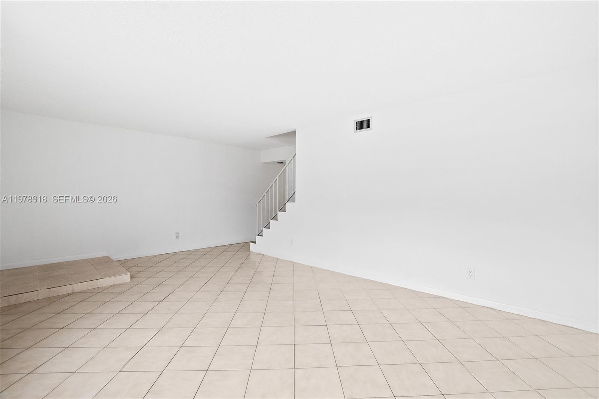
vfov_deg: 77.3
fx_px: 250
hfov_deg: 100.4
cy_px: 200
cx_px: 300
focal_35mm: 15
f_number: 8
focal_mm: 10
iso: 560
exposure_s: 1/15
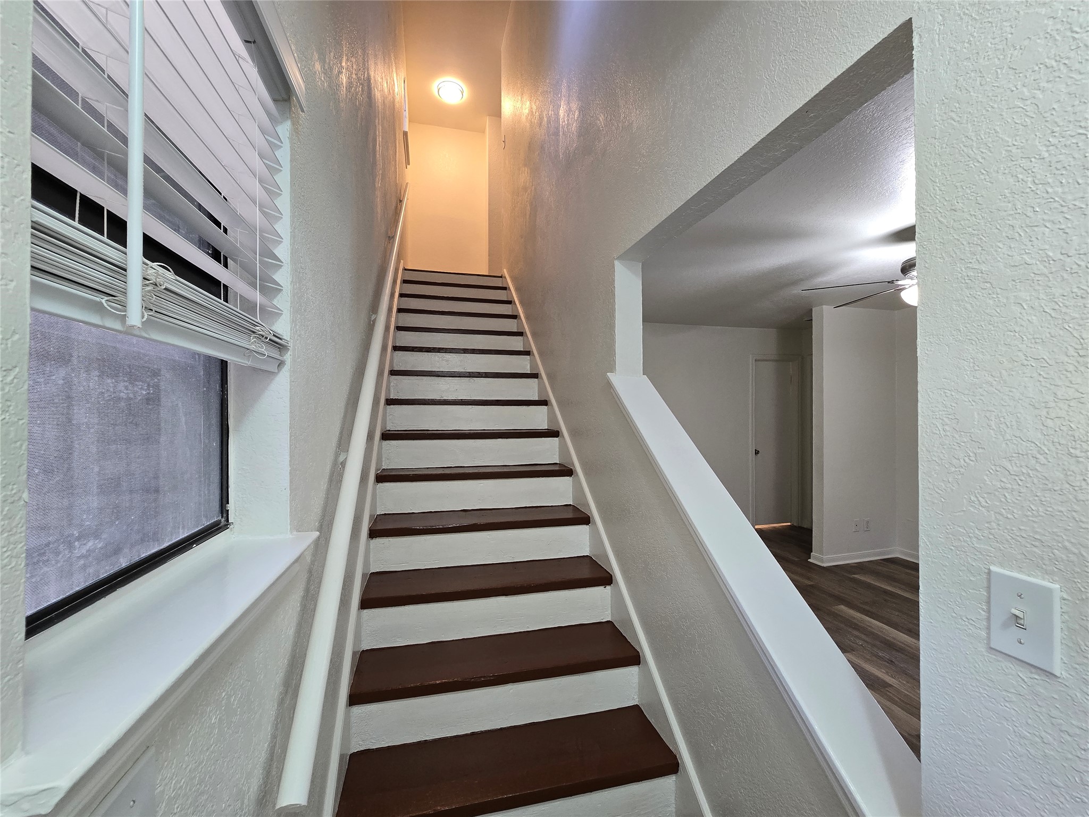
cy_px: 408
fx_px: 409
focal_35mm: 13
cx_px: 544
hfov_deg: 106.2
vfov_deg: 89.9
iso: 200
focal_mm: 2.2
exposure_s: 1/60
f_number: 2.2
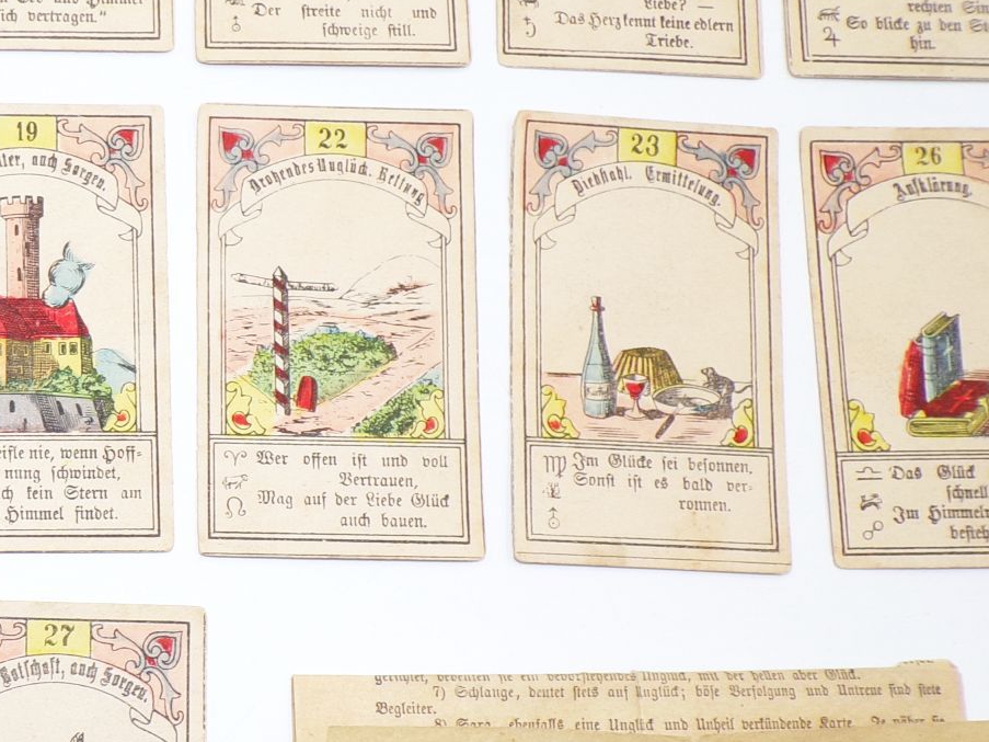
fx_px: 1400
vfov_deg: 29.5
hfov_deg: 35.3
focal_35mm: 49
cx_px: 1
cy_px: 467
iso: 80
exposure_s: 1/70
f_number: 3
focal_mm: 4.3
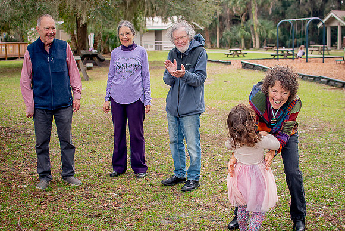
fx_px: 498
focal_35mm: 52
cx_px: 172
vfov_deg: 26.0
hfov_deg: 38.2
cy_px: 116
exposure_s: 1/250
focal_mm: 35
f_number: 3.5
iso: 200
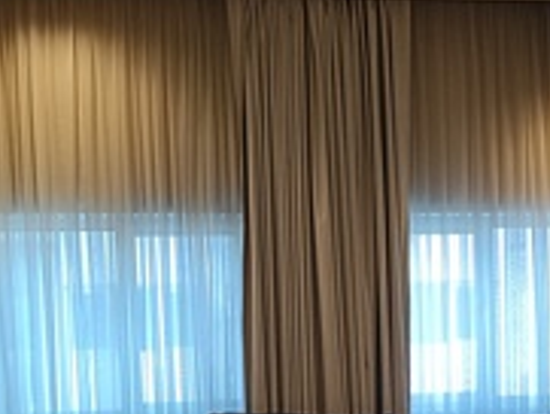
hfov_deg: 30.1
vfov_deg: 22.6
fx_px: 1002
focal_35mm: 63
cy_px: 394
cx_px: 427
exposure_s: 1/33.3
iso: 1678
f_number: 1.7
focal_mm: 4.7
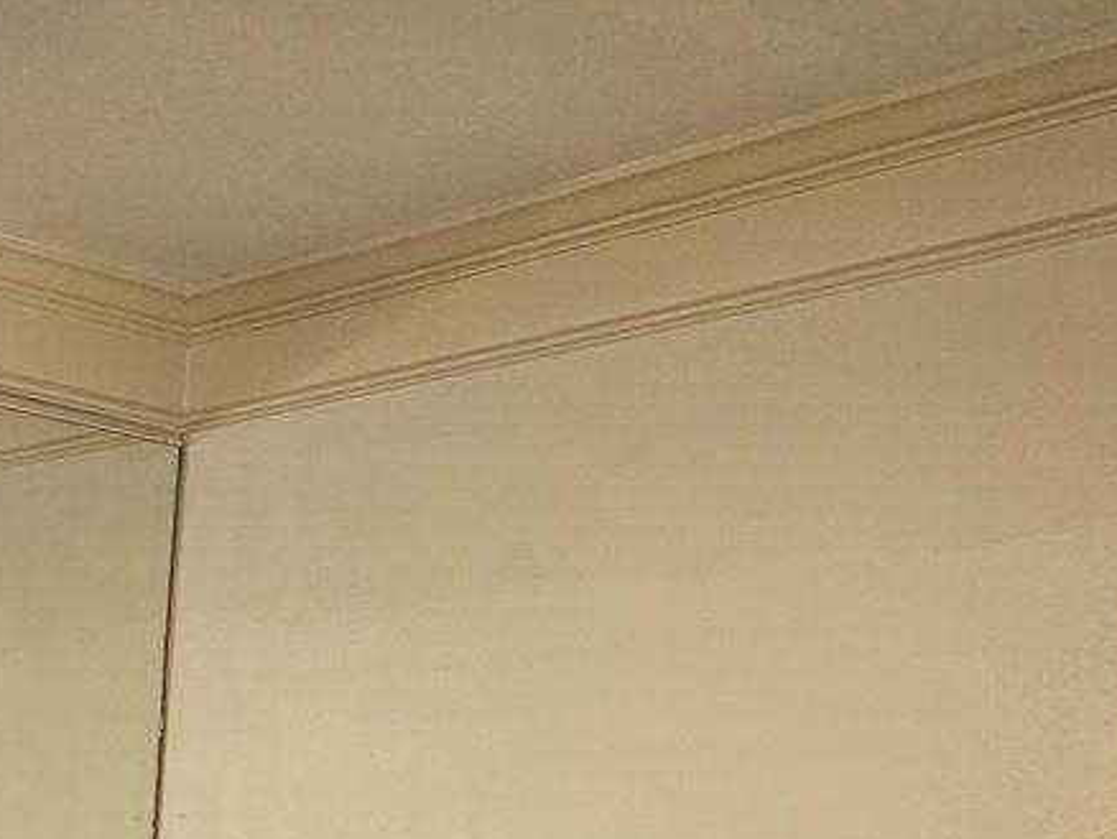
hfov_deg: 22.1
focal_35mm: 84
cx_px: -79
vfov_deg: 15.8
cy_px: 1341
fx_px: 2712
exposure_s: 1/120
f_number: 1.8
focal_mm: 5.4
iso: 500
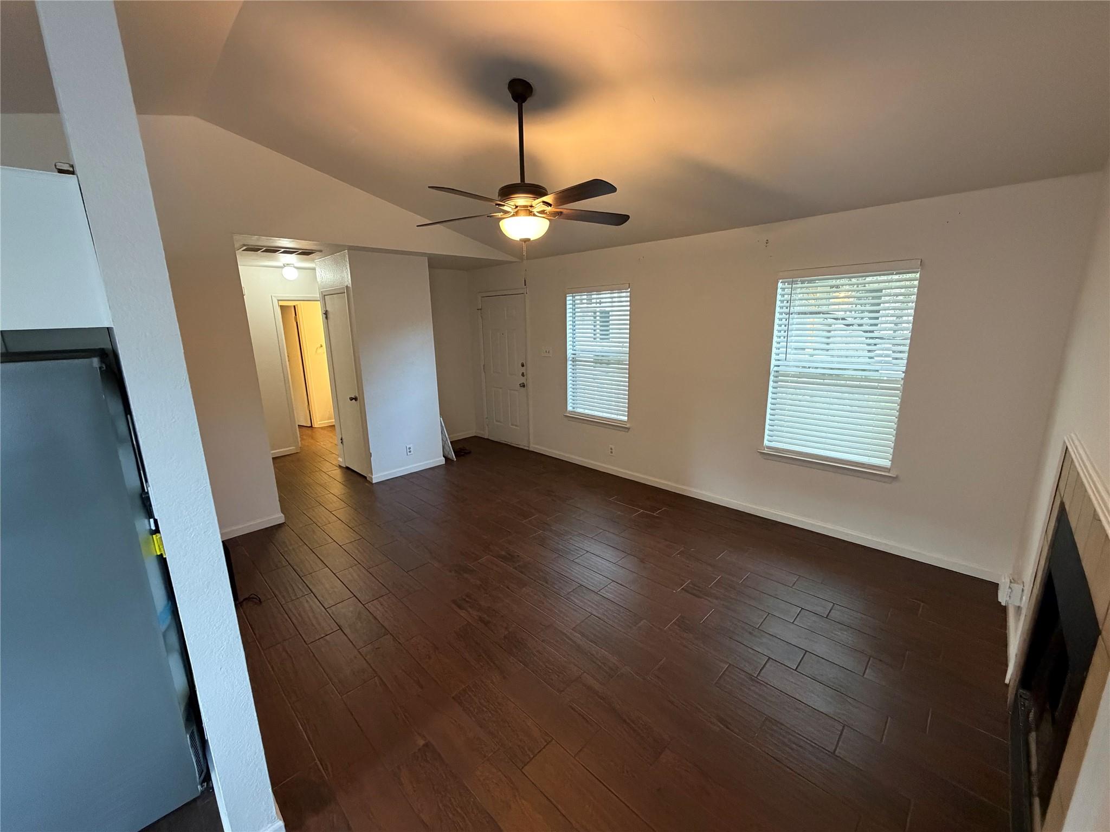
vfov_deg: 85.7
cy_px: 416
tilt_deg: -13.0
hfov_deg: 102.1
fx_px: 449
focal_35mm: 14
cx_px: 555
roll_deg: +1.4
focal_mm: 2.22
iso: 640
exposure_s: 1/60
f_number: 2.2
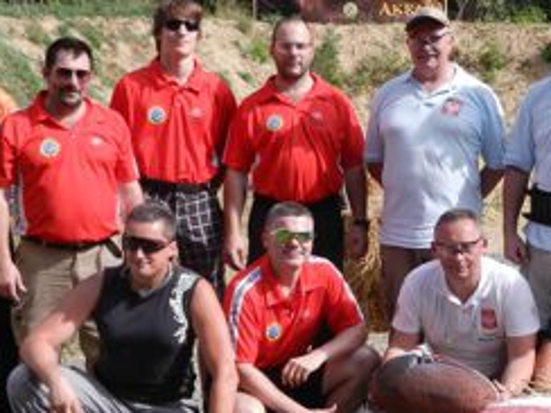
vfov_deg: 18.2
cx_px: 395
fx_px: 1289
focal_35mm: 81
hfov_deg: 23.9
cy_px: 223
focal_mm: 6.9
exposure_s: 1/800
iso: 160
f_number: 4
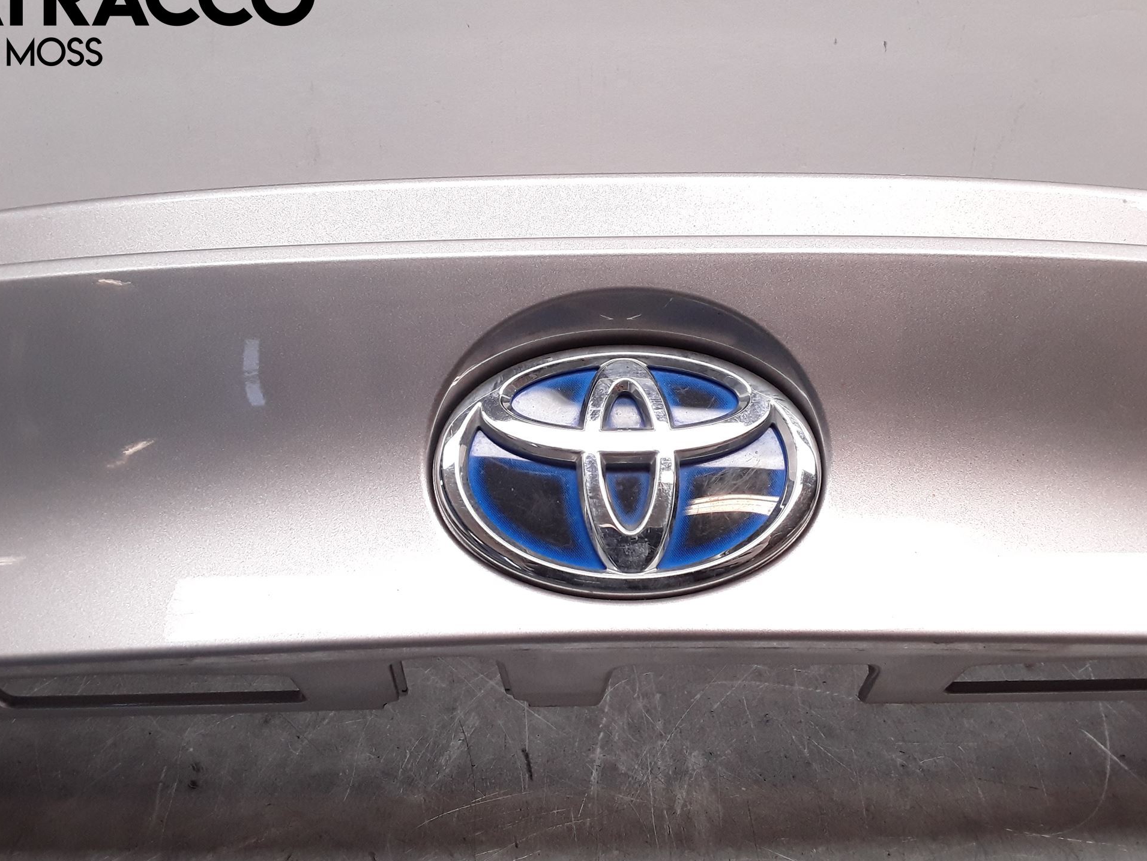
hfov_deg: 59.9
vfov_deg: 46.8
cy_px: 422
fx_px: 994
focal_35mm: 30
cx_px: 561
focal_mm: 2.91
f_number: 1.9
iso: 100
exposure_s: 1/116
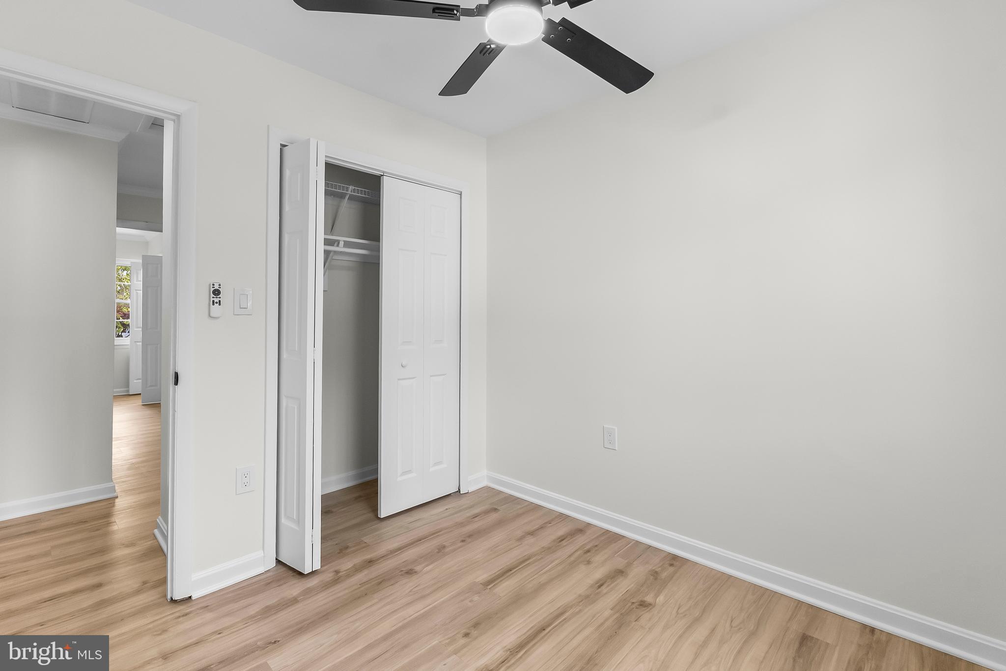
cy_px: 336
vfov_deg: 73.7
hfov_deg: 96.7
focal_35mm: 16
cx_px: 503
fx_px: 447
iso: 2000
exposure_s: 1/30
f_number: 8
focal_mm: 10.7
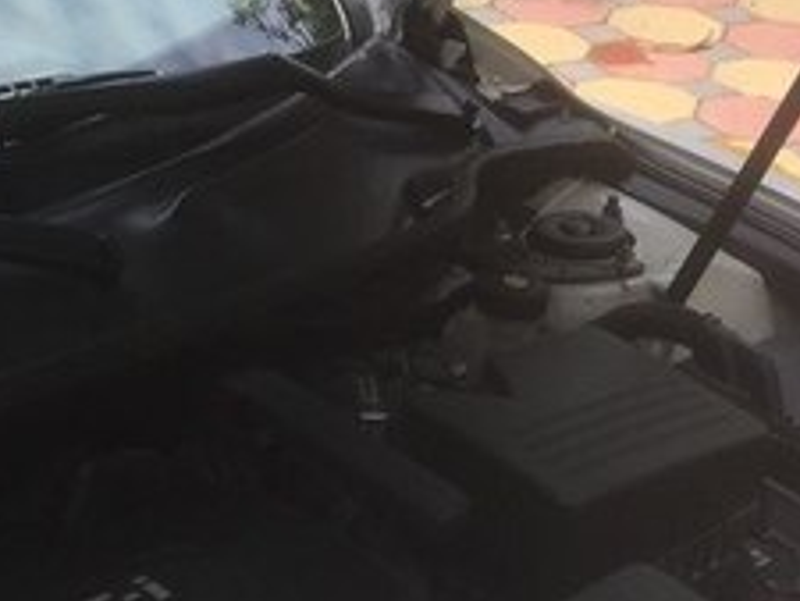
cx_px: 217
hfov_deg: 22.8
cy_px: 859
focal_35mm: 85
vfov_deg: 16.1
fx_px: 1965
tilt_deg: -39.8
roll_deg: -5.4
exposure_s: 1/732
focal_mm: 4.15
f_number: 2.2
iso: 32
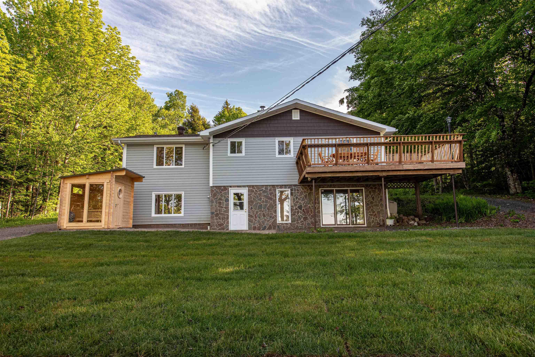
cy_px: 178
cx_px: 268
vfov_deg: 53.2
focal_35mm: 24
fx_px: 357
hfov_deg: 73.7
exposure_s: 1/160
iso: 320
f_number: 8
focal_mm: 24
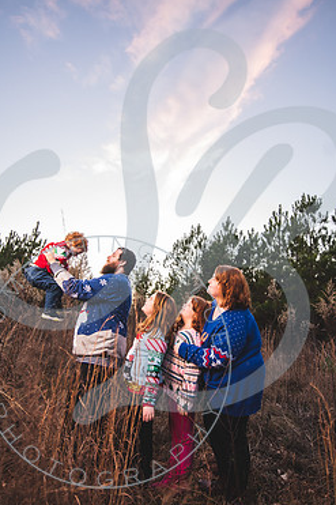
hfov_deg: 70.4
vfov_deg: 93.3
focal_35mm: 17
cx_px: 166
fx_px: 238
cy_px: 259
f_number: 2.8
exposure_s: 1/320
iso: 500
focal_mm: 14
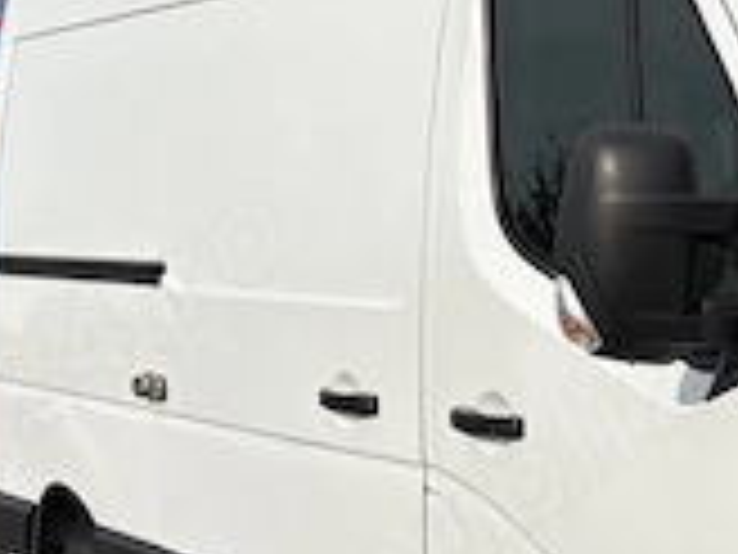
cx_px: 940
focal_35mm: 95
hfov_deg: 19.2
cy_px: 464
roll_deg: +2.6
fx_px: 2025
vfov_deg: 15.4
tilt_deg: -5.4
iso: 50
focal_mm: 5.96
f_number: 1.6
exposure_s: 1/10101
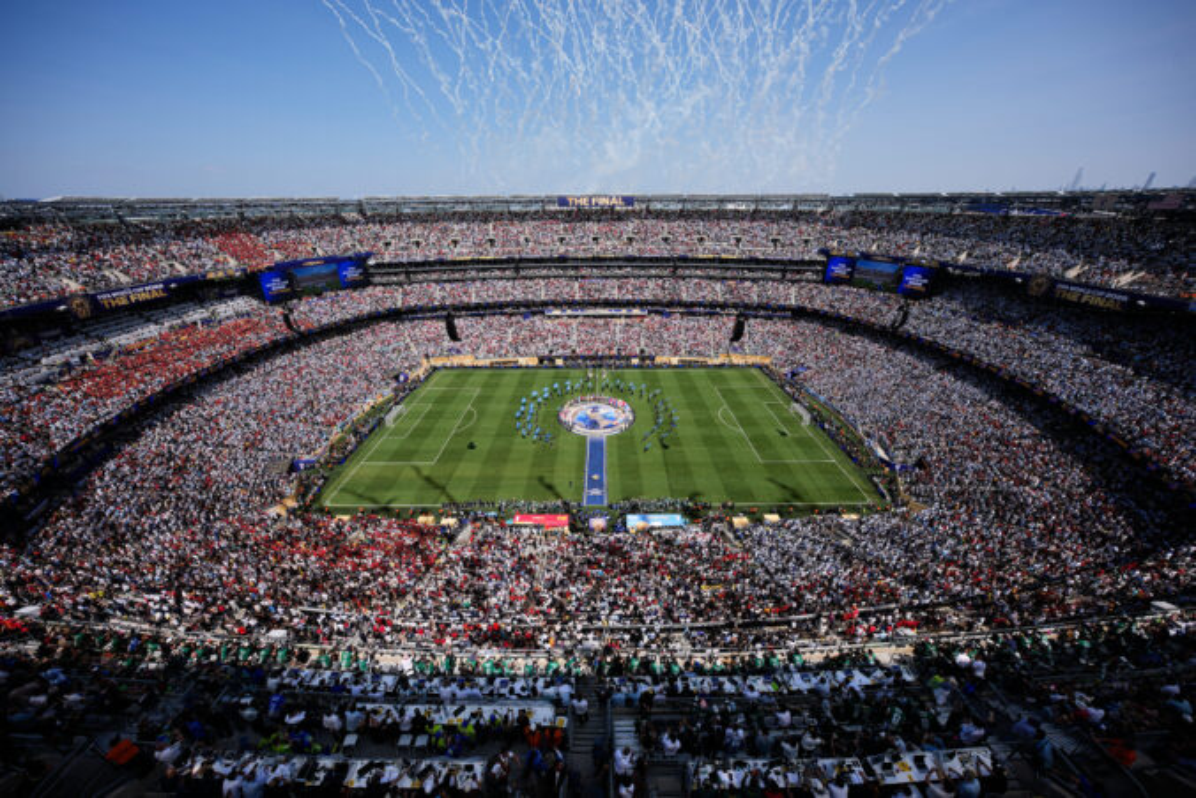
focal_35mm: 12
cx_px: 598
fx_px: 399
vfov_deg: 90.0
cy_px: 399
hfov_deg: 112.6
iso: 160
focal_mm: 12
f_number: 5.6
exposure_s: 1/1000
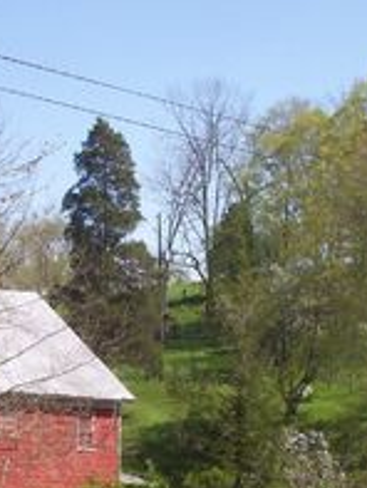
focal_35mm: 79
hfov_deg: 18.5
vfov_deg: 23.6
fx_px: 1116
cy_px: 493
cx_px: 57
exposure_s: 1/182
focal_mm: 6
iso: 100
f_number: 8
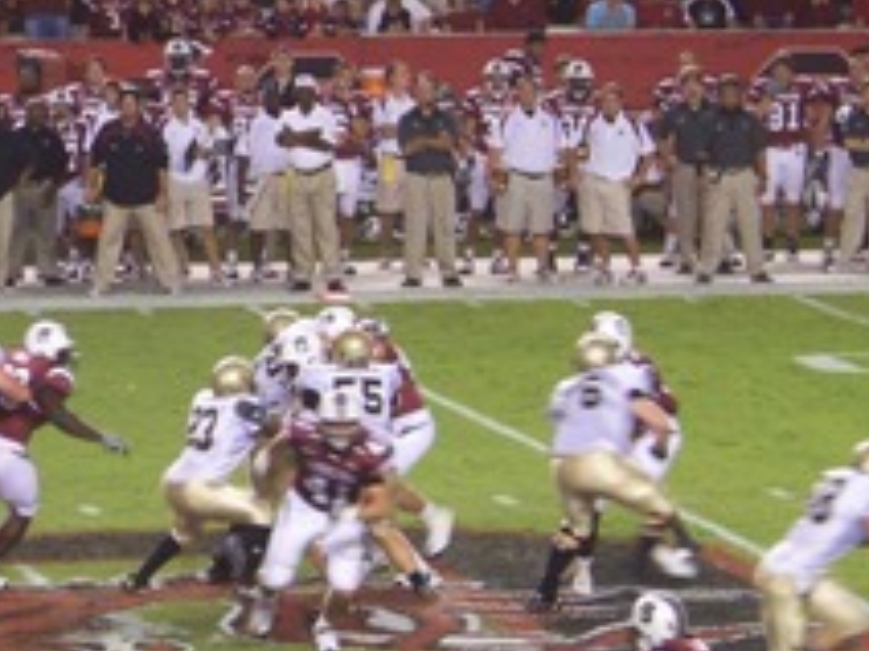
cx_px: 312
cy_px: 481
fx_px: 10870
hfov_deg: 4.6
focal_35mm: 433
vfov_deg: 3.4
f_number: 3.6
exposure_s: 1/50
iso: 192
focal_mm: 29.3
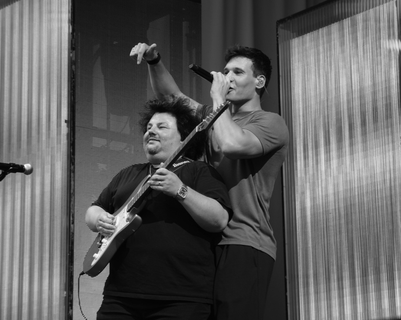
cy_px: 153
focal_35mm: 123
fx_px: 1459
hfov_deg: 15.6
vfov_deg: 12.5
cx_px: 188
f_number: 5.6
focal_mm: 64
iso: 200
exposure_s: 1/100
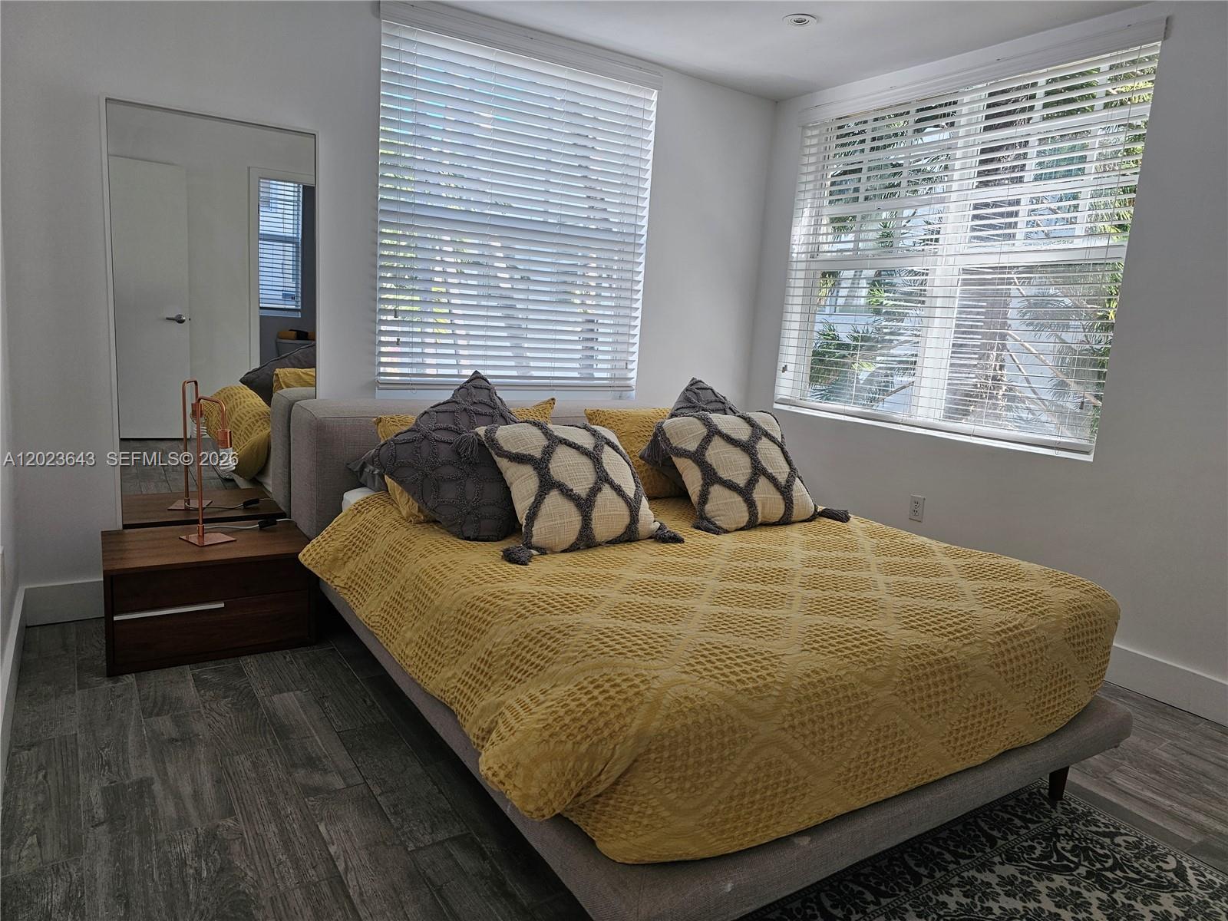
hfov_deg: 73.9
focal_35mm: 23
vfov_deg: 58.9
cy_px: 460
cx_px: 614
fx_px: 816
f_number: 1.7
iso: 80
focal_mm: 6.3
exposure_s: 1/180
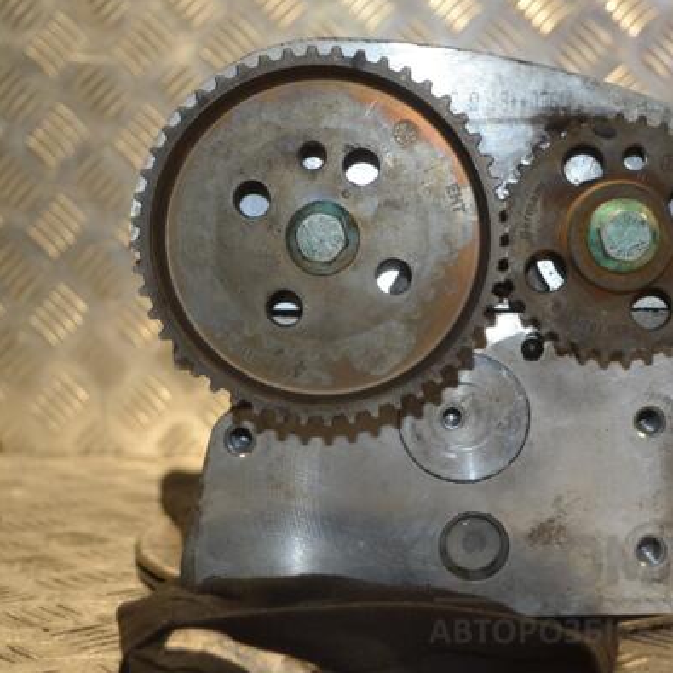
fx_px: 1364
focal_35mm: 62
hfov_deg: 27.7
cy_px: 334
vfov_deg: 27.7
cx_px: 397
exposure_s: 1/60
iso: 360
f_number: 4.8
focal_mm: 32
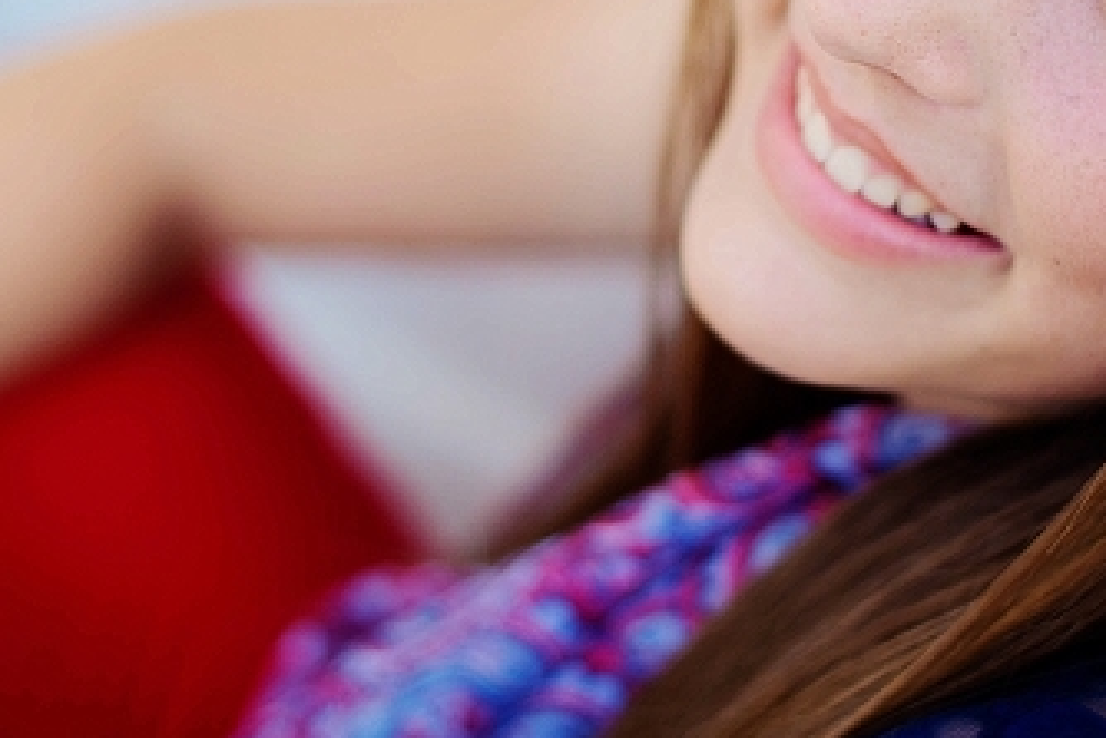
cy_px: 124
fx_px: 3534
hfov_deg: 17.8
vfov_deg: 11.9
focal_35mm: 115
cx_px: 656
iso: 200
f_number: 2
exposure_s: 1/800
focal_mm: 50
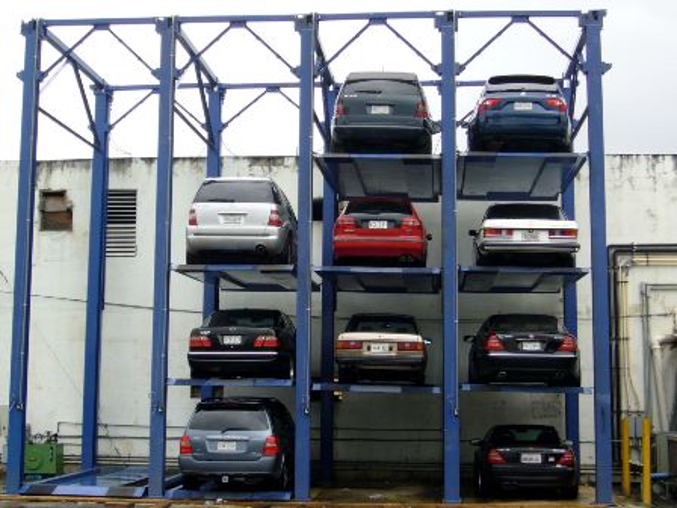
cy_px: 254
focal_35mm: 60
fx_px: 1173
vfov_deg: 24.4
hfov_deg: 32.2
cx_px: 338
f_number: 3.6
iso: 80
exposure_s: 1/320
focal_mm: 9.9
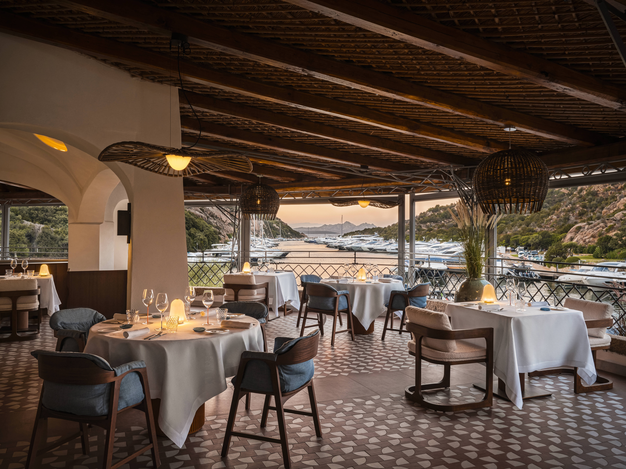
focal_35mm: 29
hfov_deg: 61.7
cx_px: 313
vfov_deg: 48.2
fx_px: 524
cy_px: 234
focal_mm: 36.2
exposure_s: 1/3
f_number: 16
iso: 800
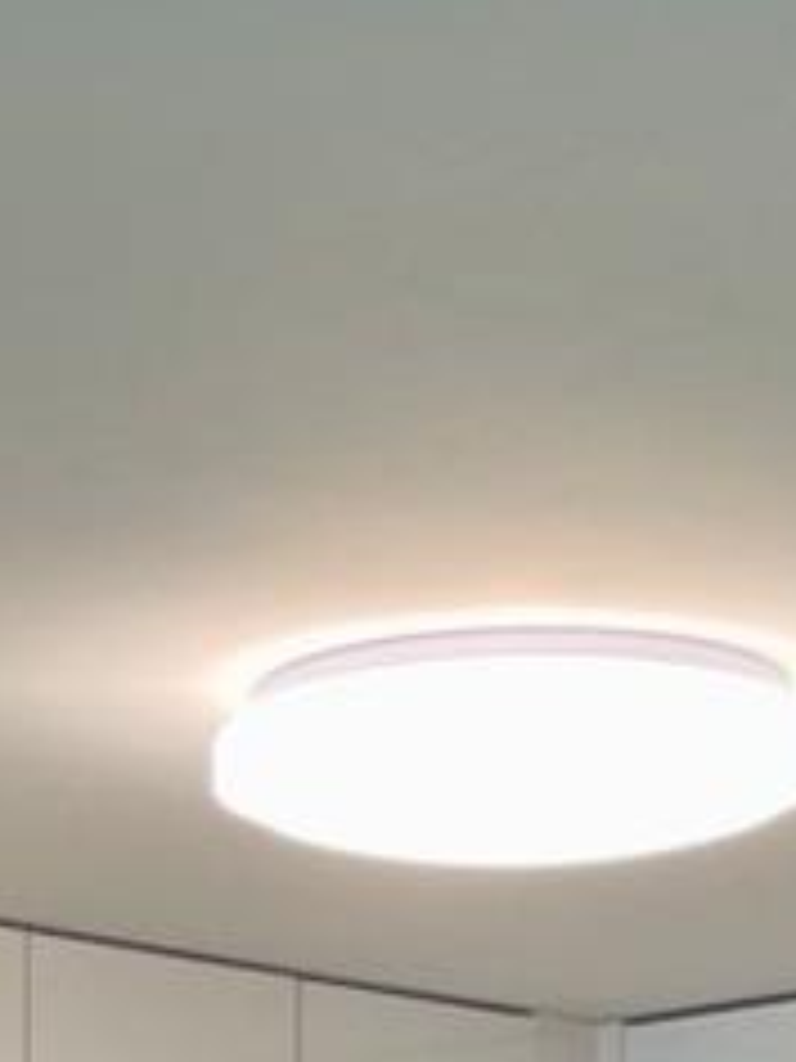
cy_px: 2326
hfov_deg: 11.2
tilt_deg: -8.6
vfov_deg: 12.5
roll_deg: -0.2
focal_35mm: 132
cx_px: 283
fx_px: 4047
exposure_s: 1/60
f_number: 1.6
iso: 64
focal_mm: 4.2
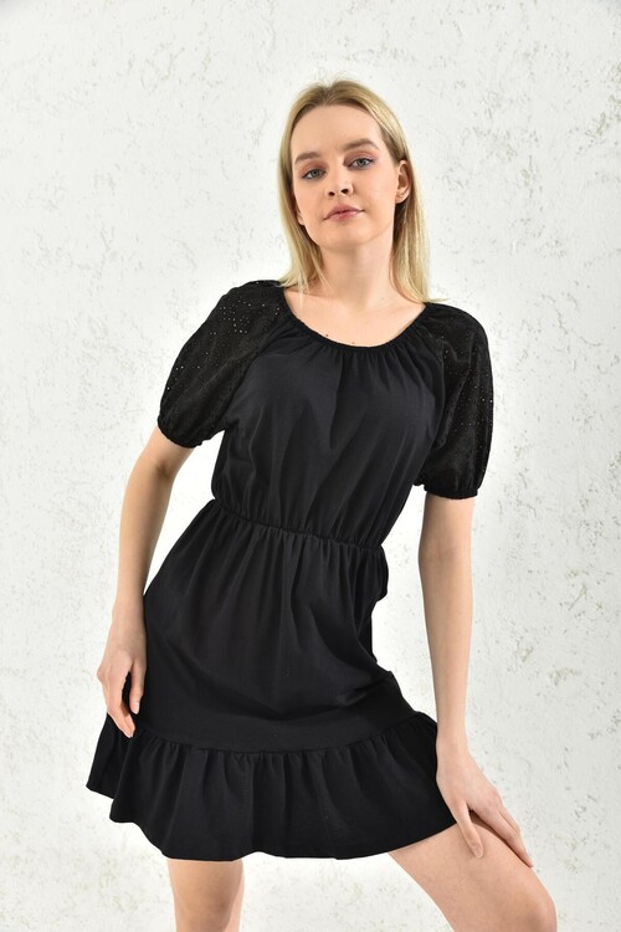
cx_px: 310
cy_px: 466
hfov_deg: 37.9
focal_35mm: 35
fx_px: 906
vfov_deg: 54.4
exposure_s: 1/160
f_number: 7.1
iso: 100
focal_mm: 35
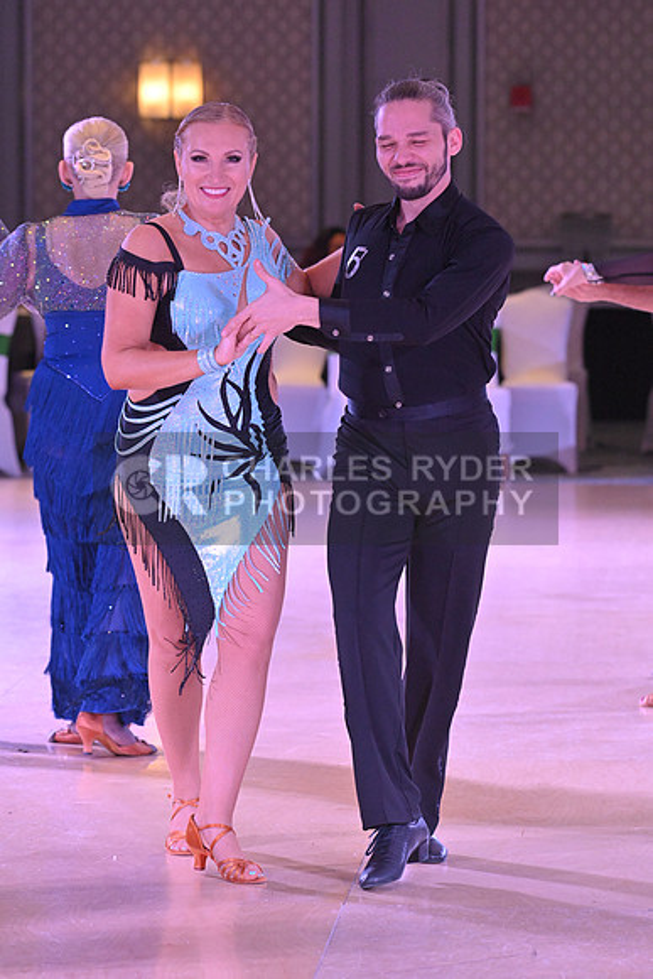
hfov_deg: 8.1
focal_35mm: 170
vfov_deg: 12.1
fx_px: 4622
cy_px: 490
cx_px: 326
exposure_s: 1/400
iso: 5000
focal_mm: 170
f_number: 6.3
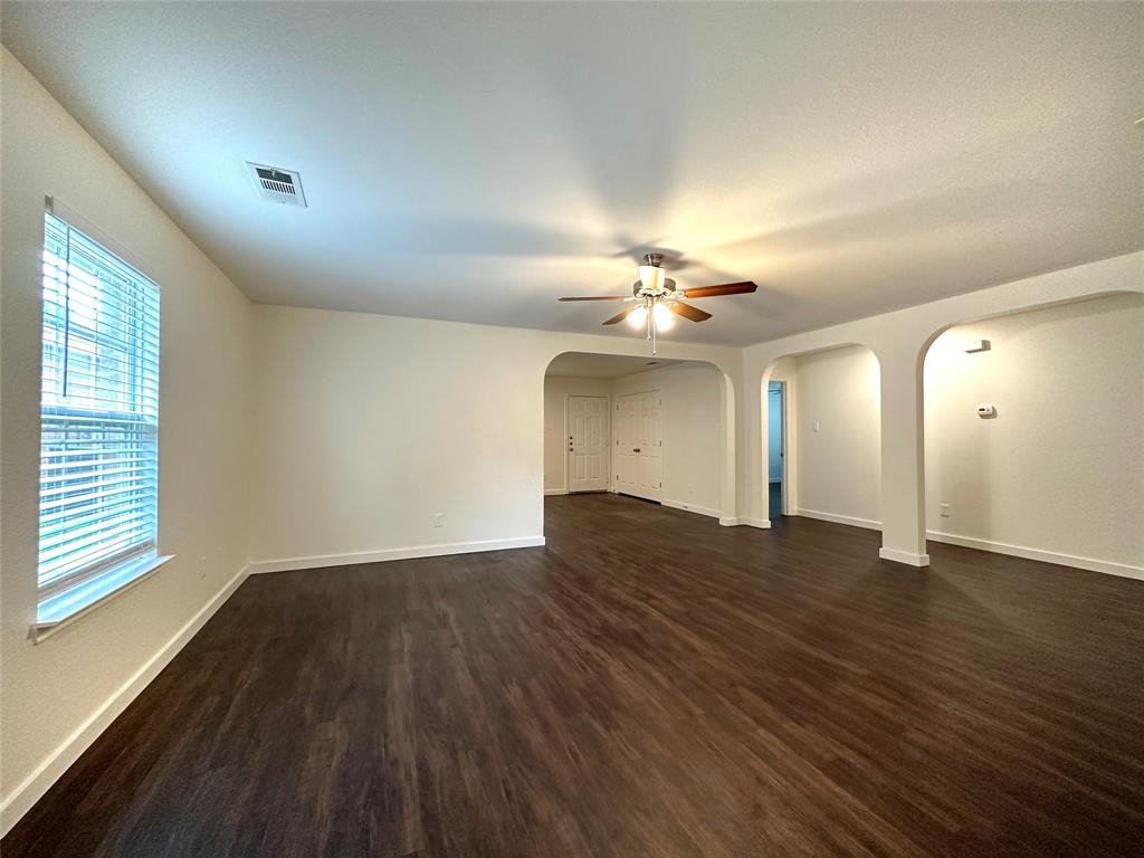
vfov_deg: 85.7
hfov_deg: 102.1
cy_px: 429
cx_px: 572
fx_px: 463
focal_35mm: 14
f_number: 2.2
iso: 250
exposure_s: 1/60
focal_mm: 2.22
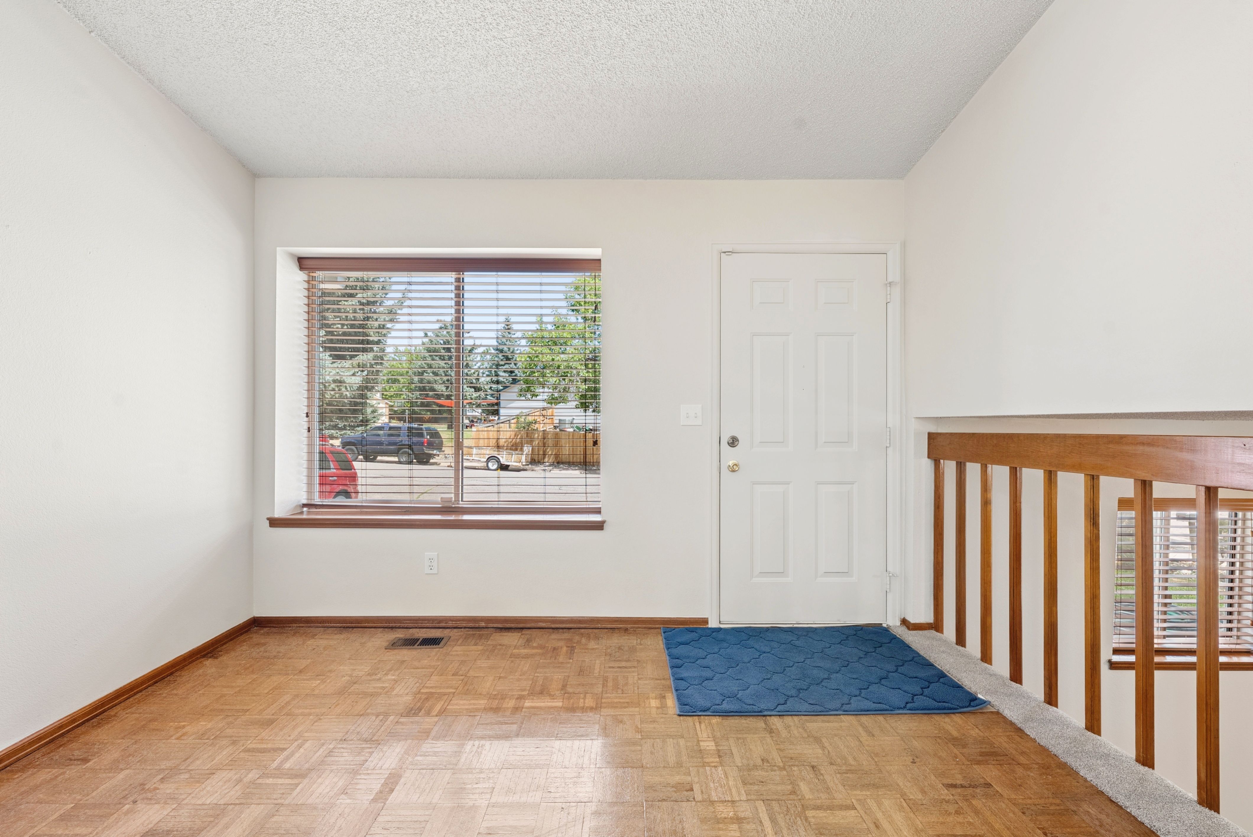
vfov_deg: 77.4
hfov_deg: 100.4
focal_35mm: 15
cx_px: 626
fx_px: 522
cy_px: 418
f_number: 9
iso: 250
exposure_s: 1/20
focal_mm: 15
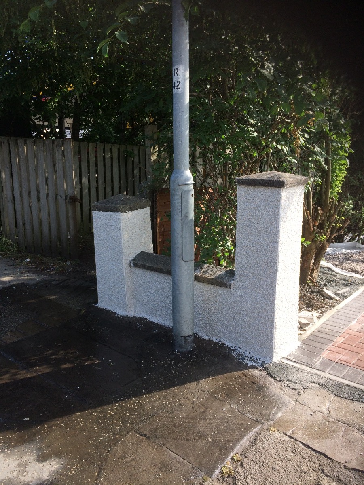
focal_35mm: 29
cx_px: 182
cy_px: 242
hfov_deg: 48.2
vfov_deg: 61.7
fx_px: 407
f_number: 2.2
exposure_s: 1/547
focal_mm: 4.15
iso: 32
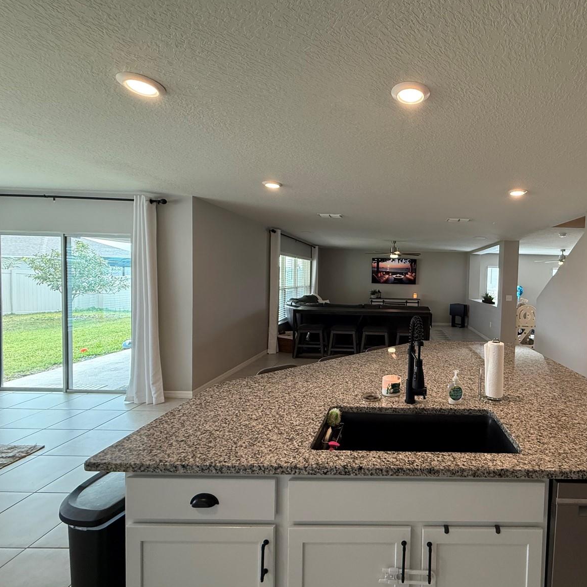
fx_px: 326
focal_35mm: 17
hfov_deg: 80.6
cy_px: 290
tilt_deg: -1.7
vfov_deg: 84.0
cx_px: 400
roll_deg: -1.4
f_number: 2.2
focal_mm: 2.22
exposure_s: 1/120
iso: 320
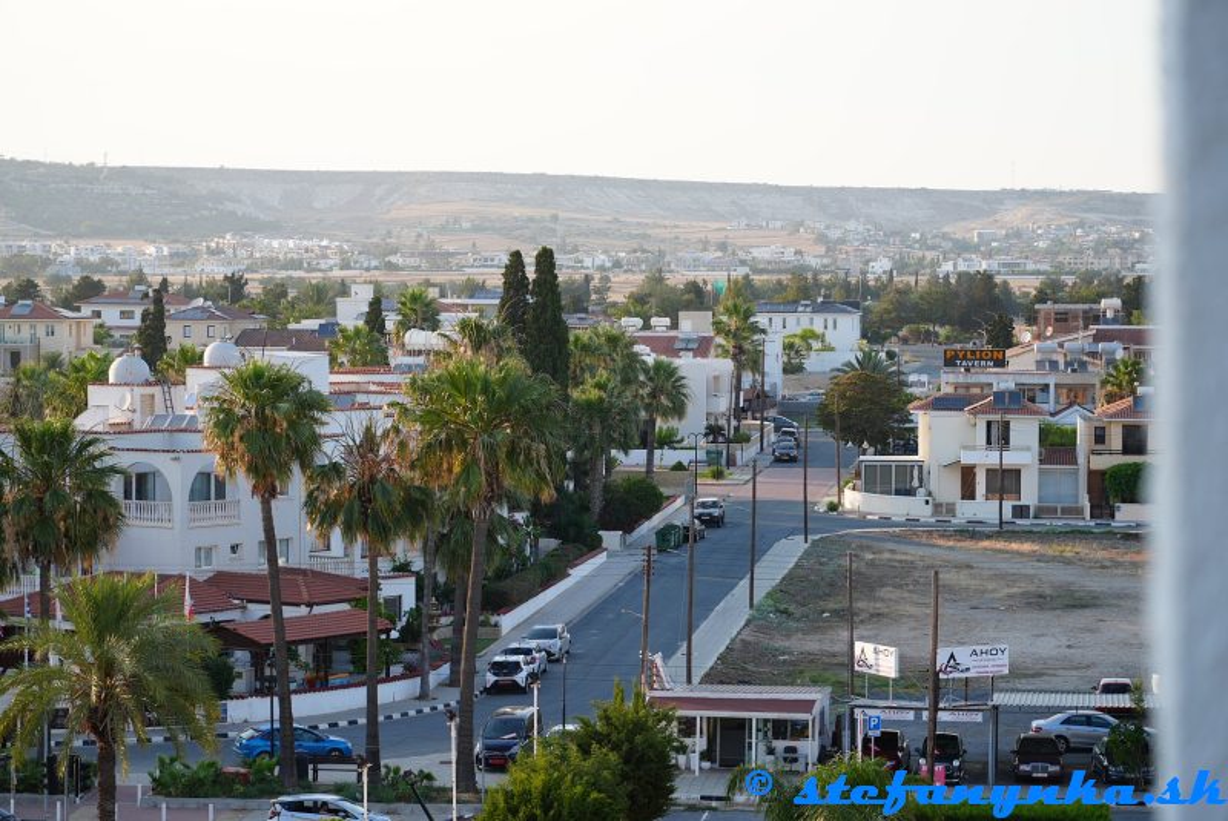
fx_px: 3585
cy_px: 410
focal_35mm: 105
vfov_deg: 13.1
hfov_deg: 19.4
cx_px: 614
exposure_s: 1/160
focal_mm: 105
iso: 100
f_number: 5
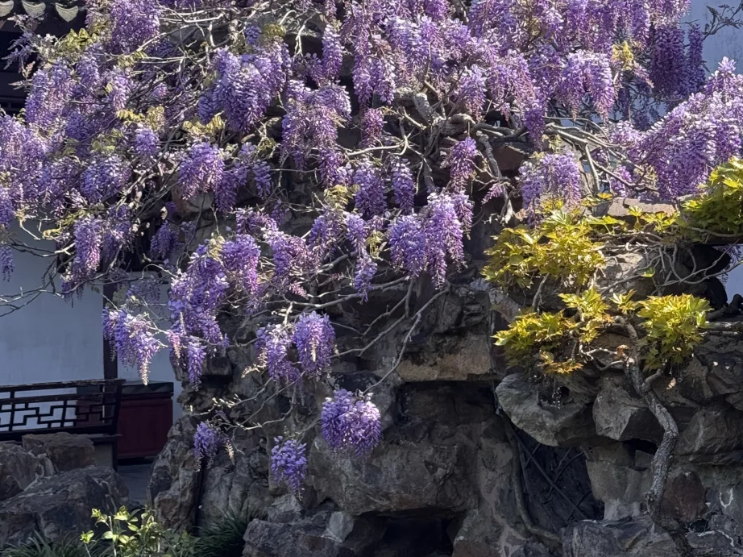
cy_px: 156
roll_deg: +0.3
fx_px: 1609
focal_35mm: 75
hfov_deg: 26.0
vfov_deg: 19.5
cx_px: 347
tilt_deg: +5.2
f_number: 1.78
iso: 64
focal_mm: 6.76
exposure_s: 1/1366
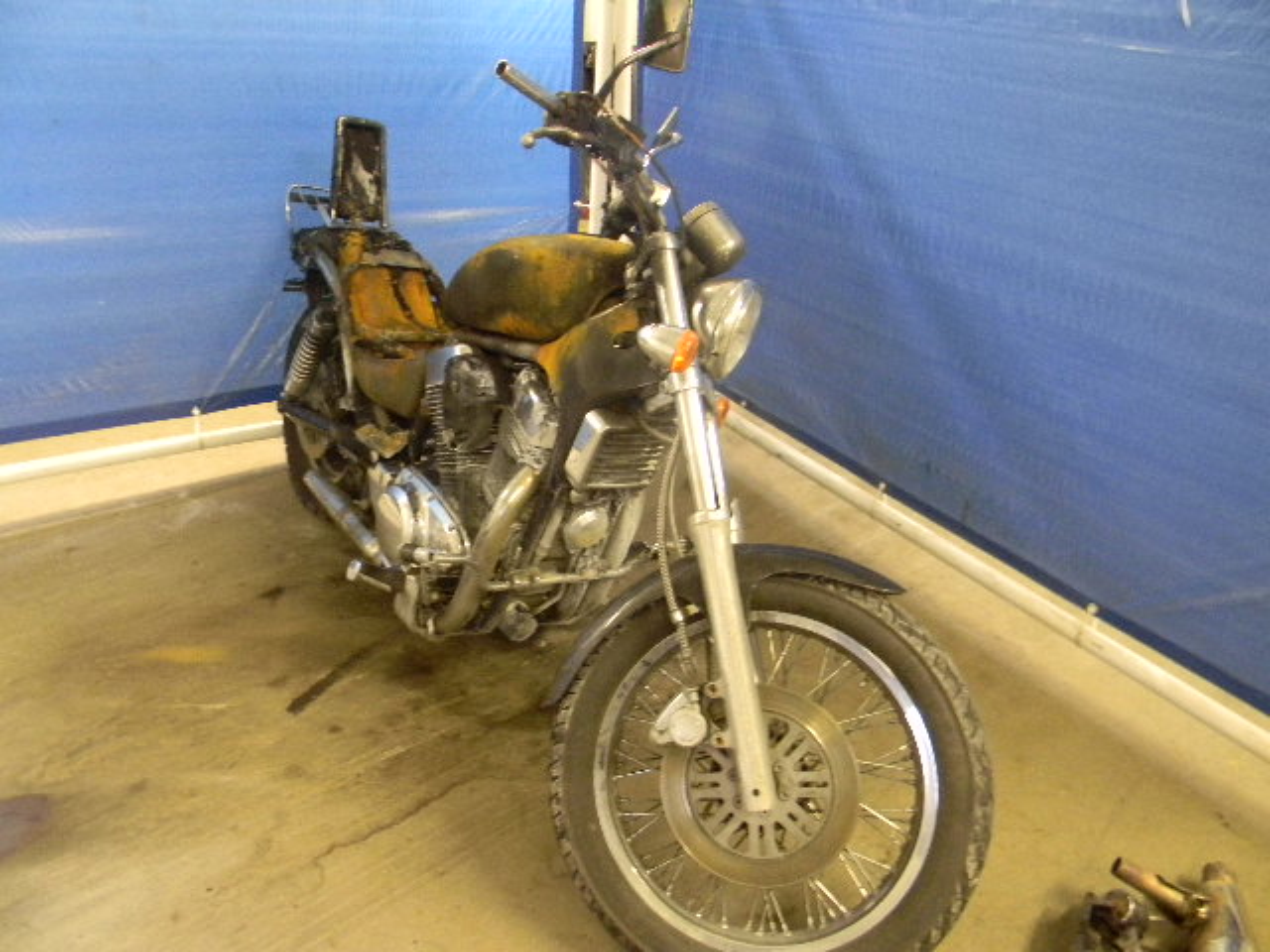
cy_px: 476
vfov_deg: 49.7
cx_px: 635
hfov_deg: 63.4
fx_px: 1027
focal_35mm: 28
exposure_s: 1/8.9
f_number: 3.5
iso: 800
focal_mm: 5
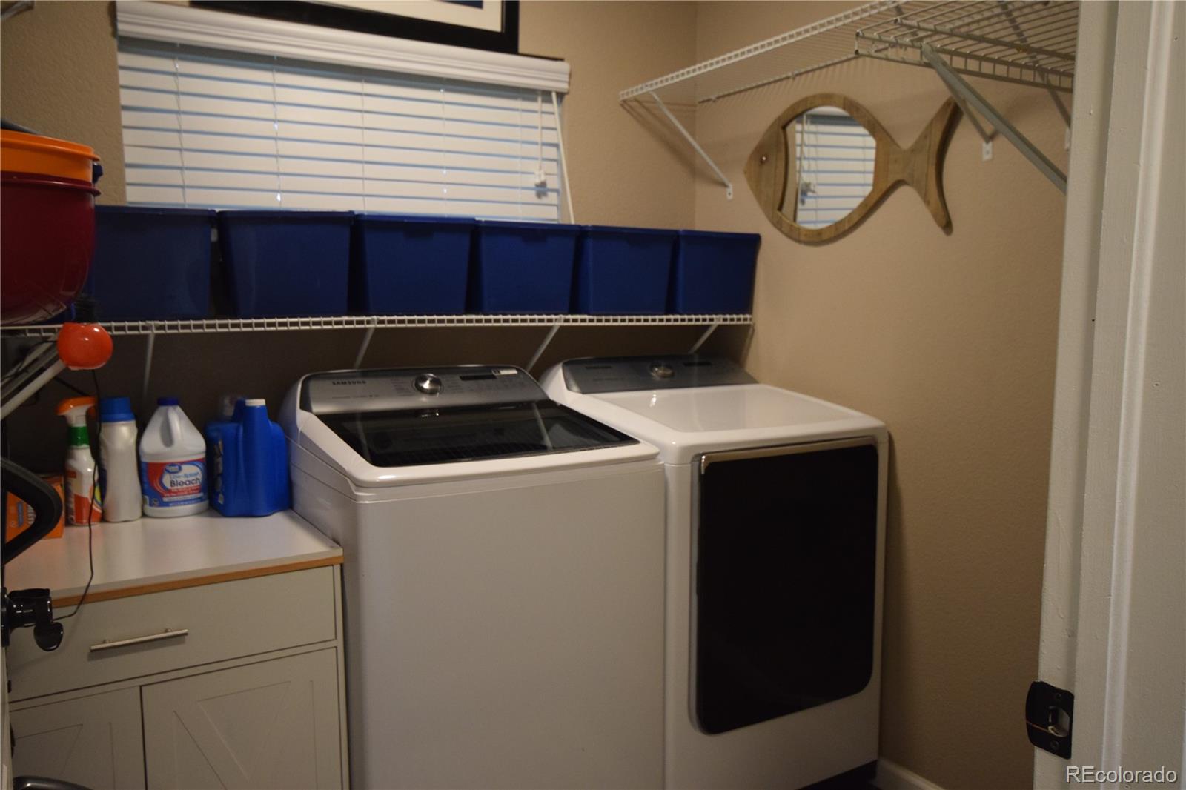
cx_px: 593
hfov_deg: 61.9
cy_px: 395
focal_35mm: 30
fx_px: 988
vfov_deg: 43.6
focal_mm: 20
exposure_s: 1/25
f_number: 5.6
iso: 1600
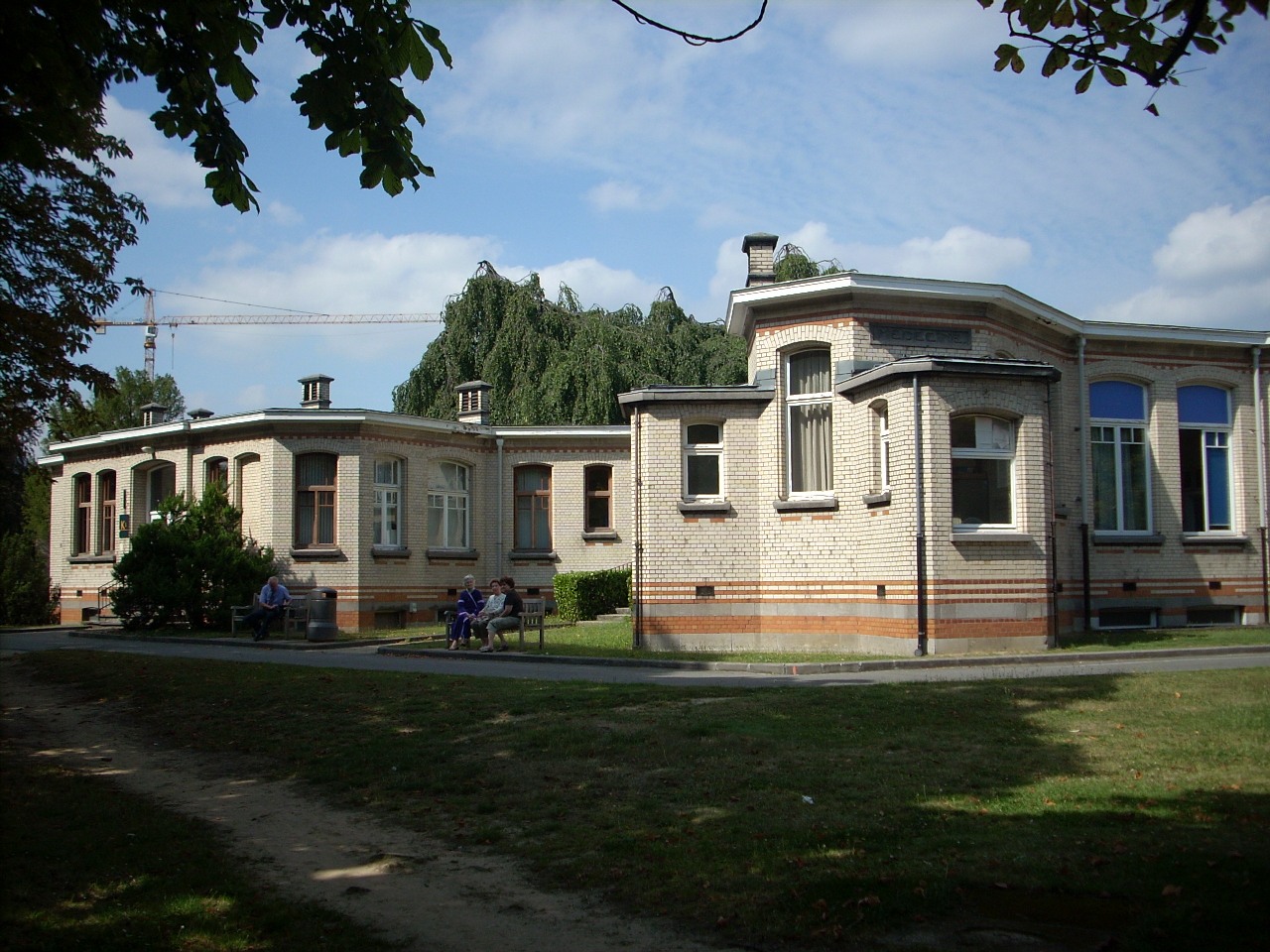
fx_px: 1357
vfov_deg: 38.7
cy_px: 476
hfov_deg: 50.1
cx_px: 635
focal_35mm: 37
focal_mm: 6.2
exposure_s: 1/297
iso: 64
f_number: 5.6
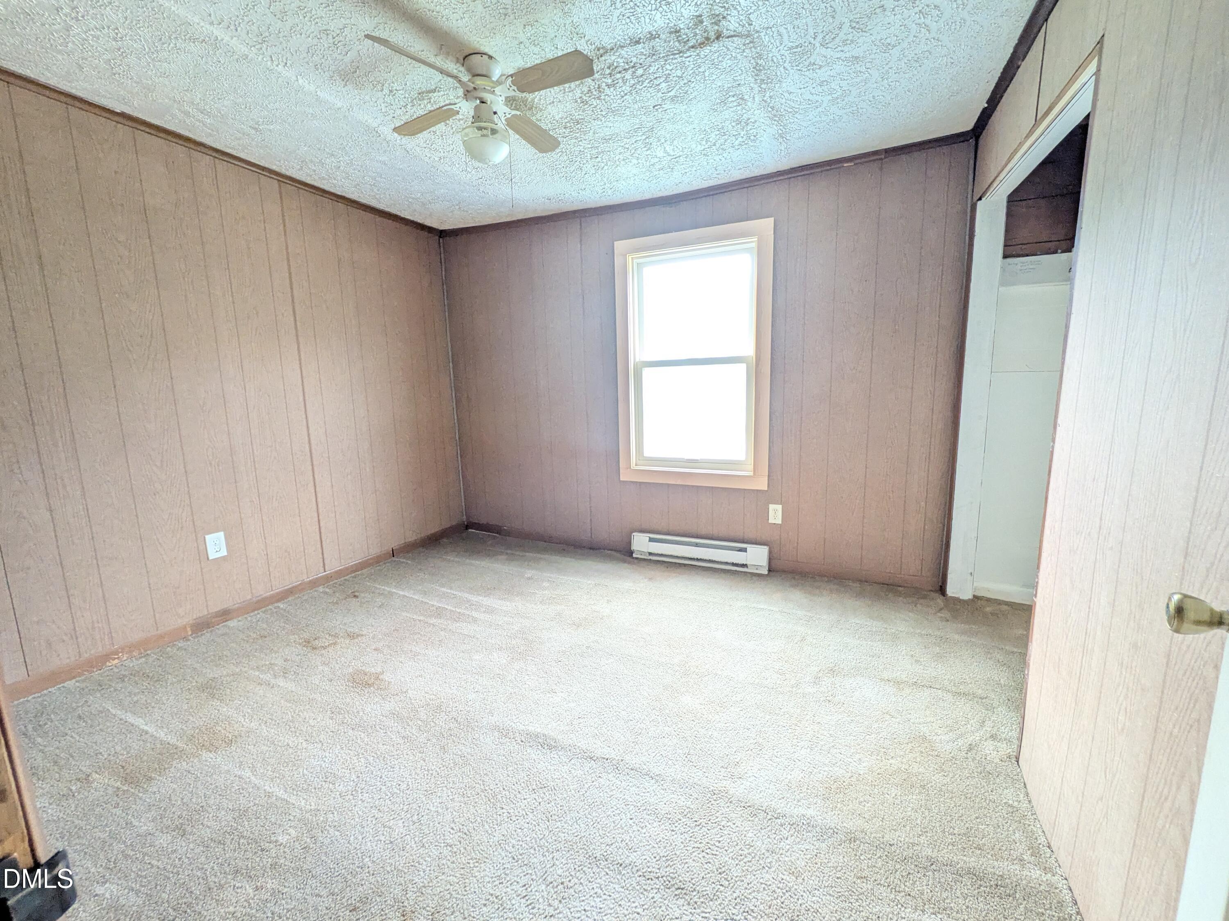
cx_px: 614
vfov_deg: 85.7
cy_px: 460
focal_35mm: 14
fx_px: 497
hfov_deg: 102.1
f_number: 2.2
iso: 333
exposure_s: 1/30
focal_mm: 1.83
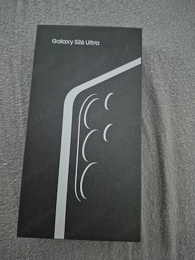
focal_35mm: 23
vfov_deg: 73.9
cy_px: 130
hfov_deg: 58.9
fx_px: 173
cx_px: 98
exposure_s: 1/25
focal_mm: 5.4
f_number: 1.8
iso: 1600
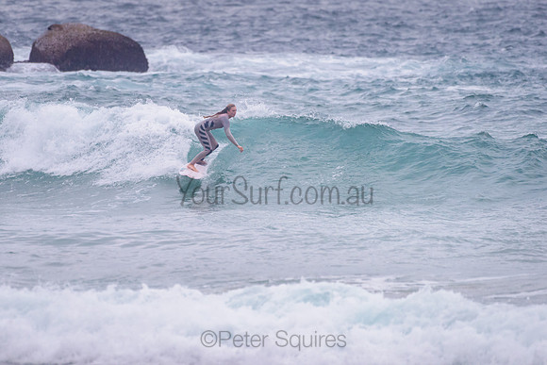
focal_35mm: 613
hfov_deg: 3.4
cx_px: 212
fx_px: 9315
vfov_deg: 2.2
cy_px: 141
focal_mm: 500
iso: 900
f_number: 5.6
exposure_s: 1/2000
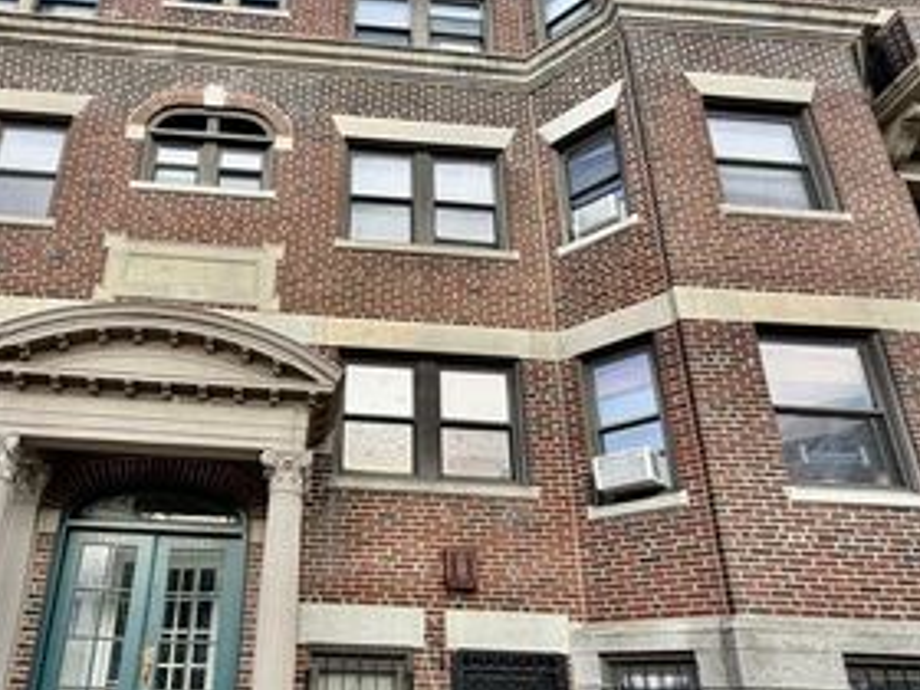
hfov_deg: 68.3
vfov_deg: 54.0
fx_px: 664
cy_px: 445
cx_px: 342
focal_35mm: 25
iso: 40
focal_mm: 2.22
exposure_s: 1/177
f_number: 2.2
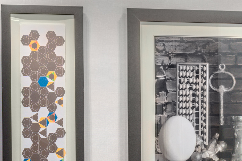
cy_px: 151
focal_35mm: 160
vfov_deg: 8.5
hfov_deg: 12.6
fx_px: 1076
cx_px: 253
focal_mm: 31
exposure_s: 1/30
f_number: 11
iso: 125
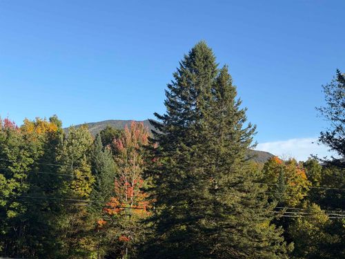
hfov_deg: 39.7
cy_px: 130
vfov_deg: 30.3
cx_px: 172
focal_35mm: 48
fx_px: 478
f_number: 1.78
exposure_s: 1/3096
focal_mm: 6.76
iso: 64
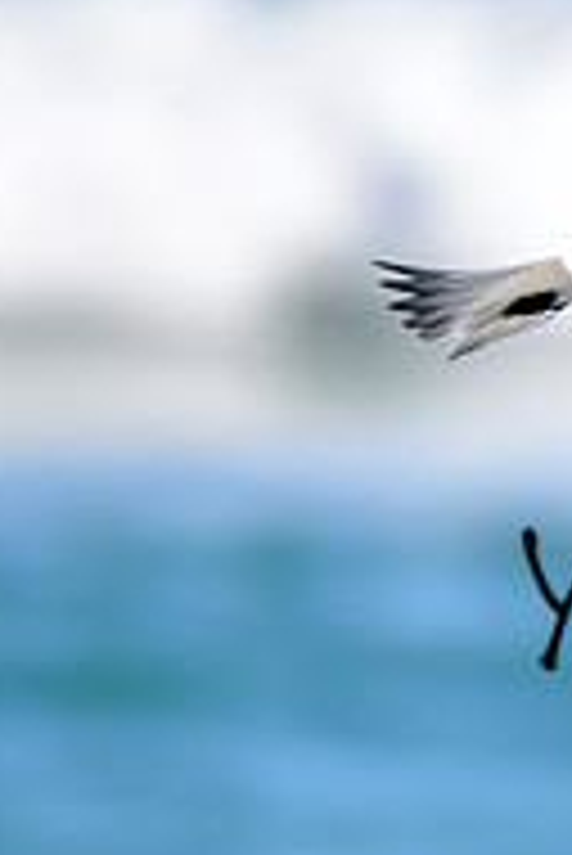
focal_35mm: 2093
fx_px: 49789
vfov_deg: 1.0
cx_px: 623
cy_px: 562
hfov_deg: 0.7
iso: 280
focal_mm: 500
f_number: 5.6
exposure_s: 1/2000
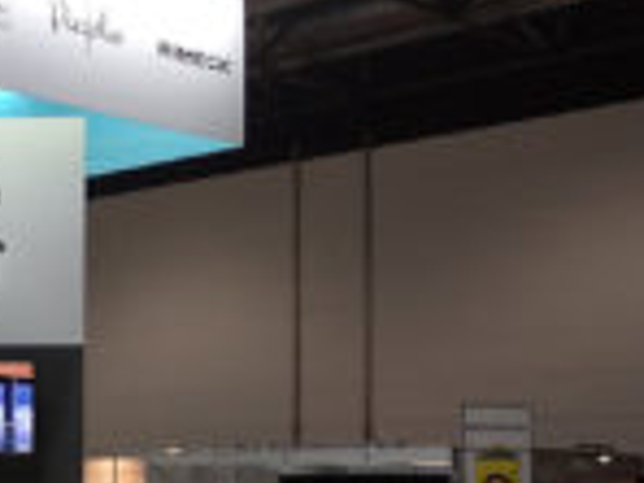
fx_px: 1507
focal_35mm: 81
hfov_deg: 20.6
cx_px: -320
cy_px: 418
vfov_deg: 18.0
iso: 125
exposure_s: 1/50
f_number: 2.2
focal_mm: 3.81
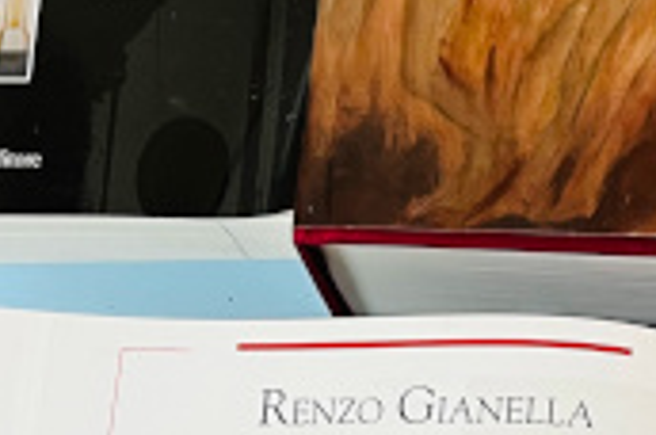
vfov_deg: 10.6
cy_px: 546
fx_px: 2292
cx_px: 694
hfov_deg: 15.9
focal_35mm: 126
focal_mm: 5.1
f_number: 1.6
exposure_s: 1/50
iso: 100
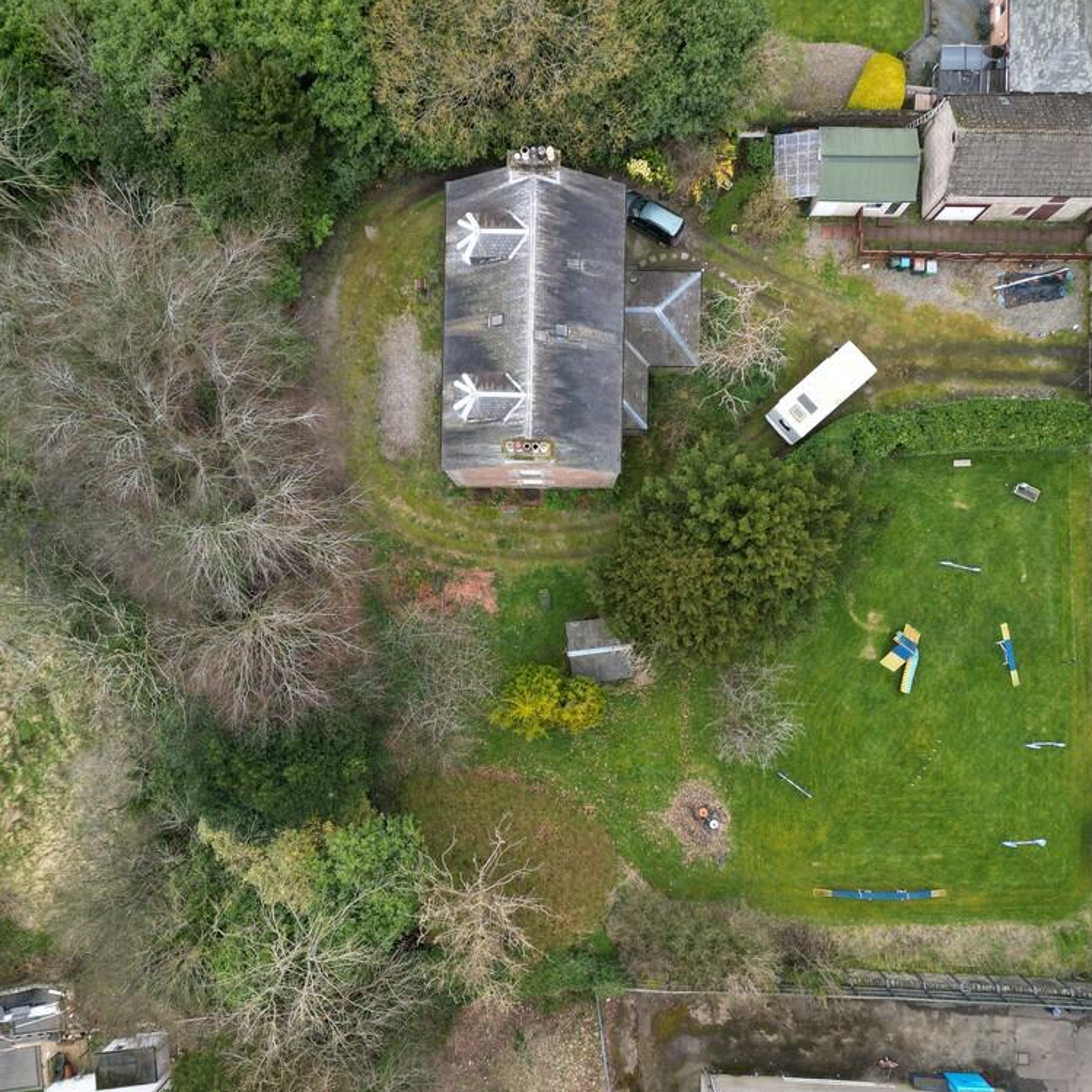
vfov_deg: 55.6
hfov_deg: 55.6
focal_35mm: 29
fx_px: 1035
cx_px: 548
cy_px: 553
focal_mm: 6.72
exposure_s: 1/50
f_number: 1.7
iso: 100
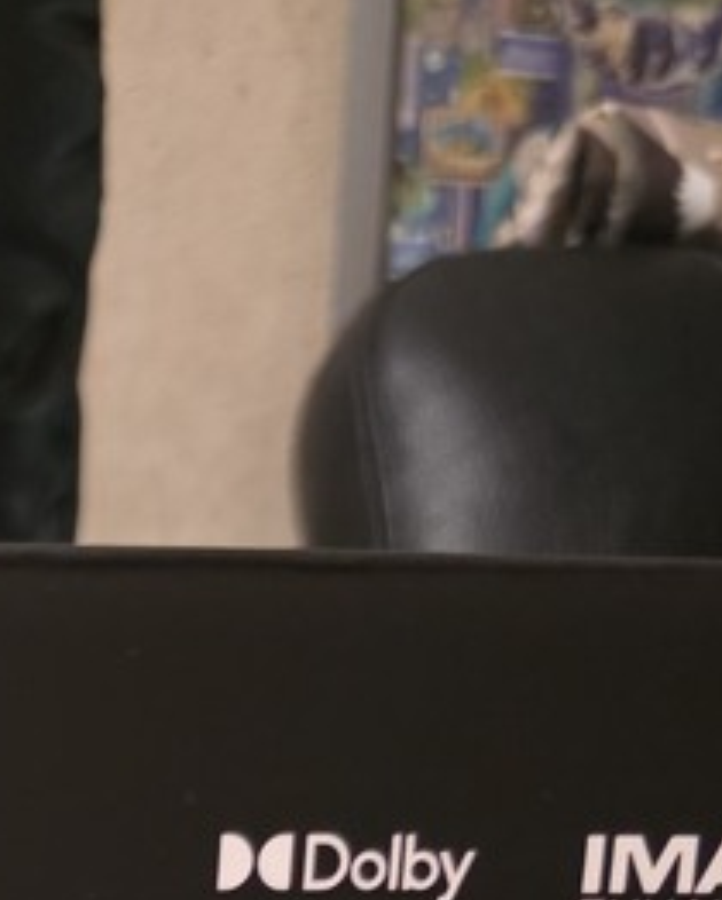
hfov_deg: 15.7
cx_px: -413
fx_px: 2374
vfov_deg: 17.2
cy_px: 1663
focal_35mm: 89
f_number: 1.7
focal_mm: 6.3
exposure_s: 1/40
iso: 1600
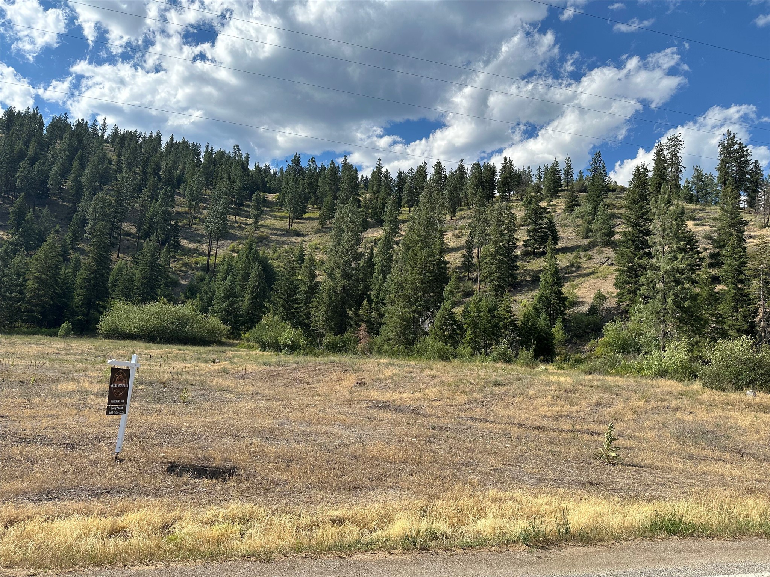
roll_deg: -2.5
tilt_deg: +8.9
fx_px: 534
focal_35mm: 24
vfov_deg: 56.8
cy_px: 288
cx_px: 385
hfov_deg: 71.6
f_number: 1.78
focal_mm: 6.86
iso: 80
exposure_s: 1/4184
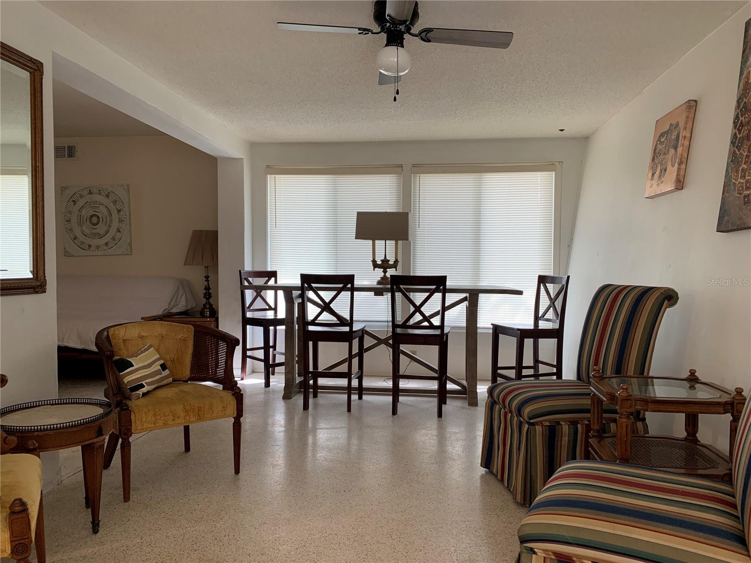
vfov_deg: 53.1
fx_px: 564
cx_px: 376
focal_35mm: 26
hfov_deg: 67.3
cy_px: 282
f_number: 1.8
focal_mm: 4.2
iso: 80
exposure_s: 1/60
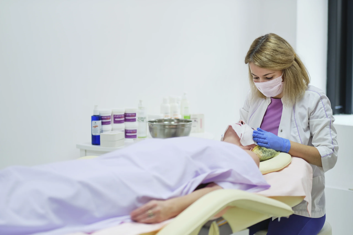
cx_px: 176
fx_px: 824
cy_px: 118
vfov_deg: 16.3
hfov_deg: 24.2
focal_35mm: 84
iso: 320
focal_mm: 56
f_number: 1.2
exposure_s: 1/320
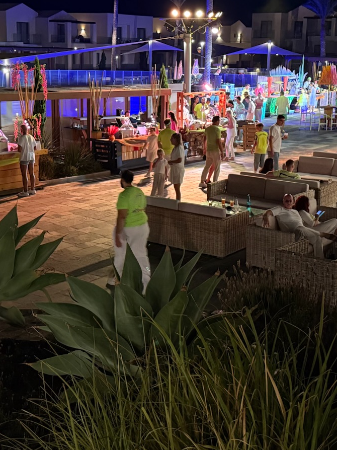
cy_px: 179
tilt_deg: -10.0
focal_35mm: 55
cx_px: 175
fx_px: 714
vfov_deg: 34.8
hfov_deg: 26.5
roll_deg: -1.0
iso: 800
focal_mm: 6.76
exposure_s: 1/33
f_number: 1.78
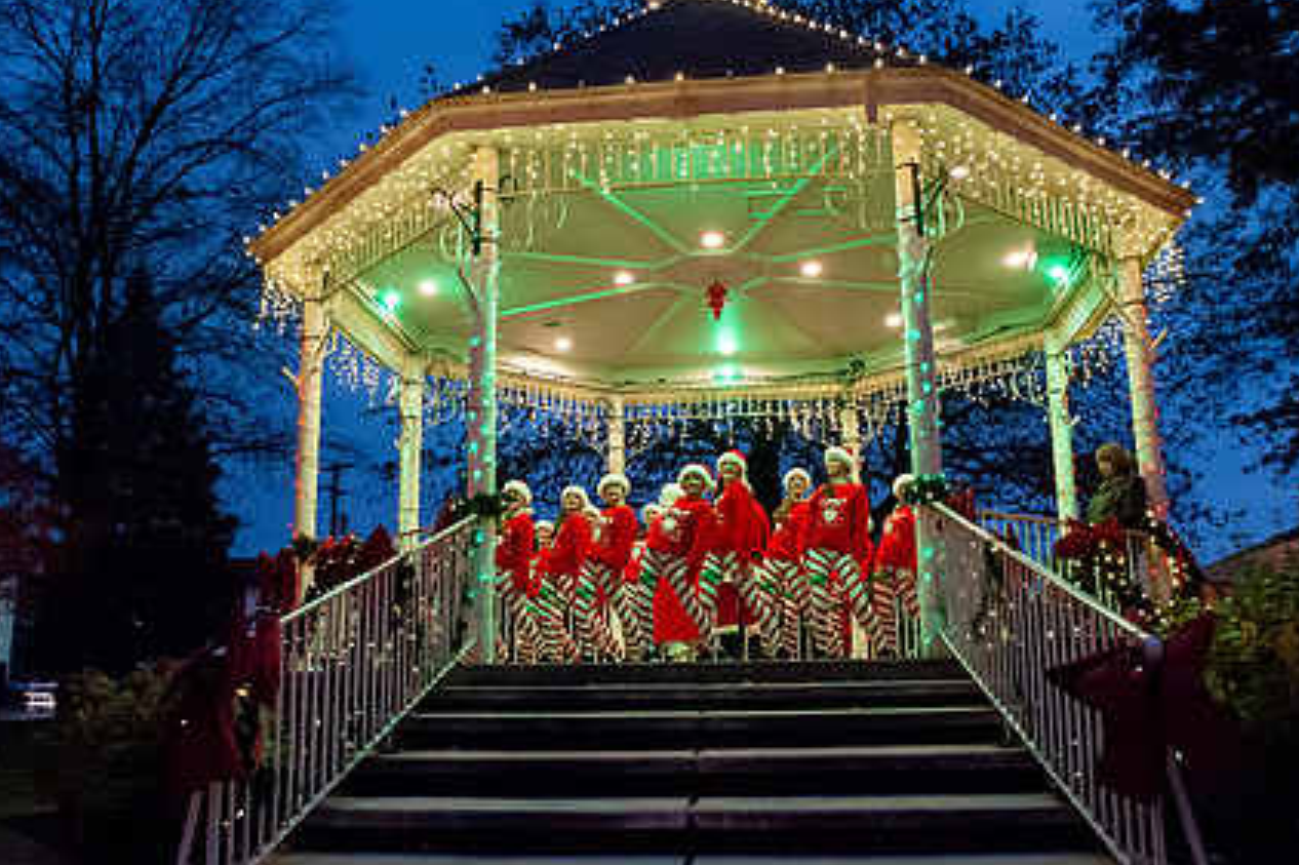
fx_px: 1190
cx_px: 606
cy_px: 428
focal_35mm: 33
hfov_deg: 57.2
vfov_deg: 39.9
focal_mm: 24
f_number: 7.1
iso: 6400
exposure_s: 1/160
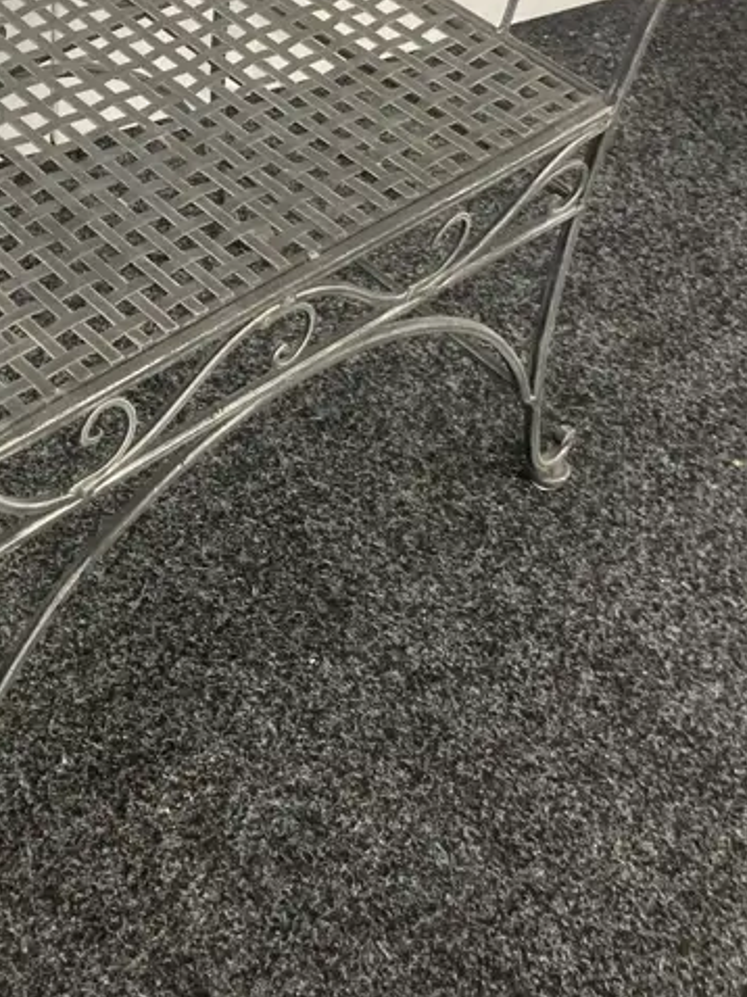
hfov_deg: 23.7
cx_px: 63
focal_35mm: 60
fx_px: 1728
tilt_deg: -43.3
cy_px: 288
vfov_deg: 31.8
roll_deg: -2.3
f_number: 1.8
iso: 160
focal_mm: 3.99
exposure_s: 1/50
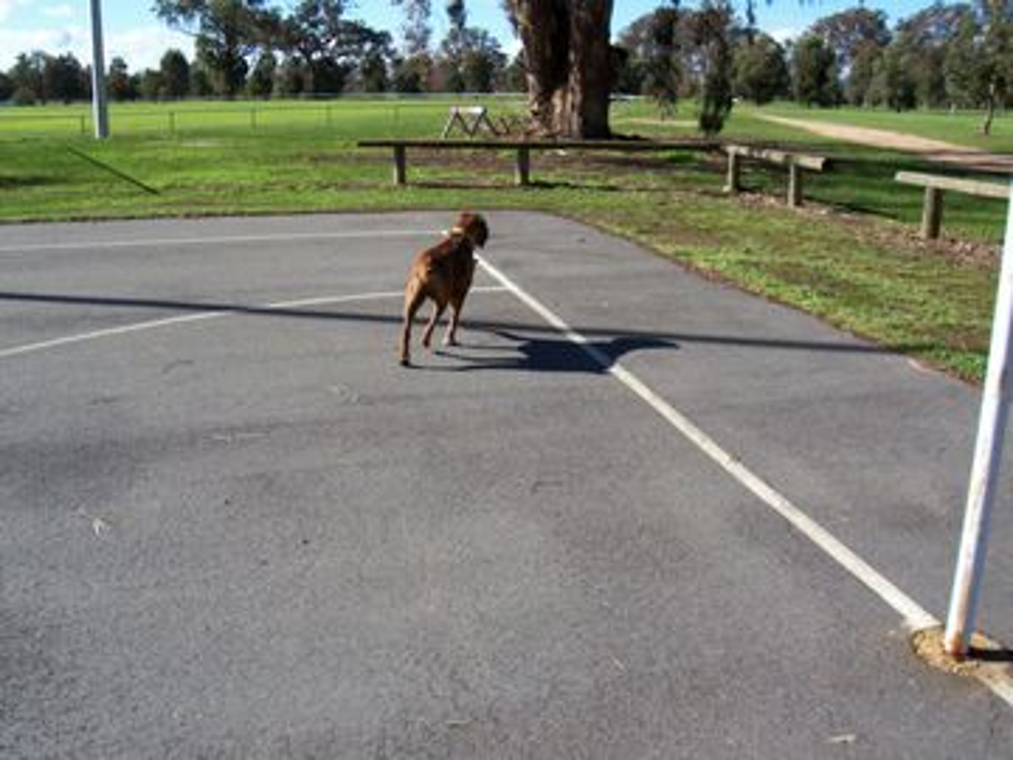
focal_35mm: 34
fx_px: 995
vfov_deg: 41.8
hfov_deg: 54.0
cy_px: 380
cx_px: 506
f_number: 5.1
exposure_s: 1/351
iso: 80
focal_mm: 5.6
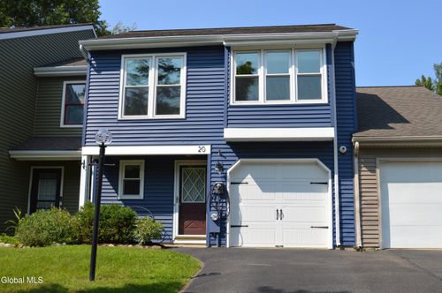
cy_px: 146
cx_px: 221
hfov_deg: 53.2
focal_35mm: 36
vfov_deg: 36.8
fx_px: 441
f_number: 7.1
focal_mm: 24
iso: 100
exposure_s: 1/200
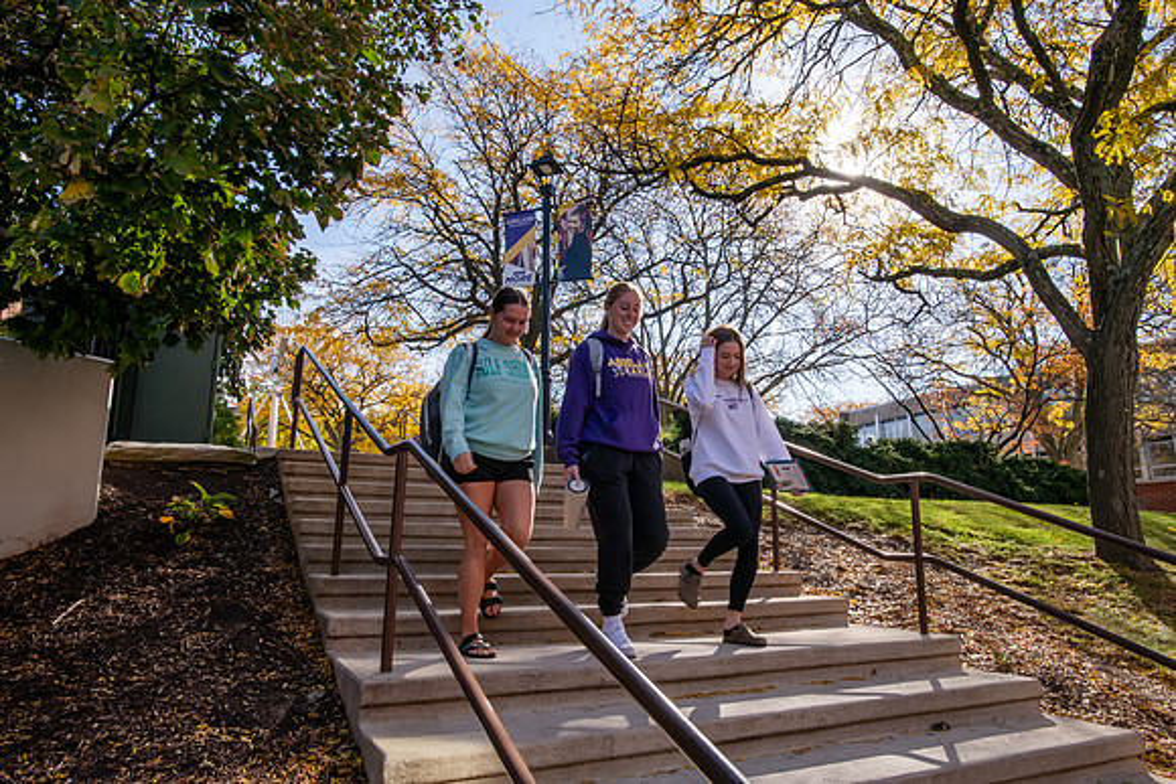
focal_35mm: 24
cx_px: 588
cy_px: 392
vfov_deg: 53.2
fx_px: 784
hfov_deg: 73.7
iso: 320
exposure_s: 1/125
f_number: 20
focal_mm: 24
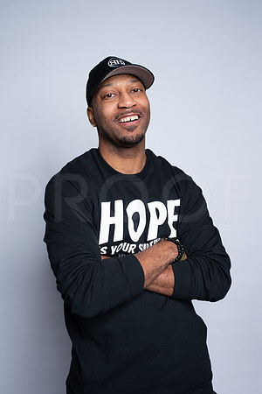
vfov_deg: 54.4
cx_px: 131
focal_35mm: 35
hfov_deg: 37.9
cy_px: 197
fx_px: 382
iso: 250
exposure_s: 1/200
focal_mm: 35
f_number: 6.3
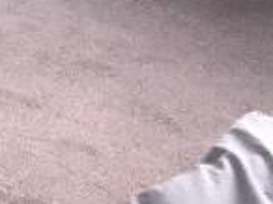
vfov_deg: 6.7
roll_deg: +1.7
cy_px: -447
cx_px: -668
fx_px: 1551
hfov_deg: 7.9
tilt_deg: -8.7
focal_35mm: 197
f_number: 1.8
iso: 20
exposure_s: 1/181
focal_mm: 3.99
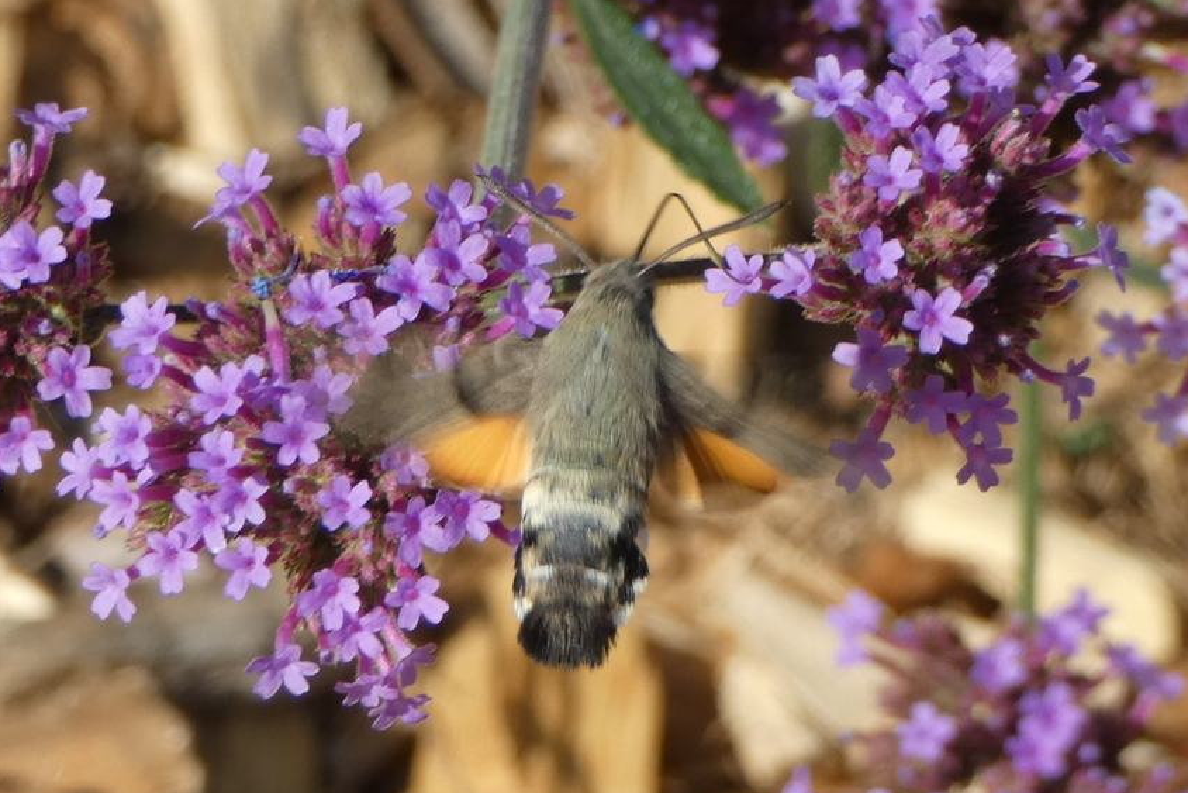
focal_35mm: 228
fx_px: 7525
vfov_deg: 6.0
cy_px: 424
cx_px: 598
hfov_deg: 9.0
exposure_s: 1/125
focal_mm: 38.9
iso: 80
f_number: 5.5
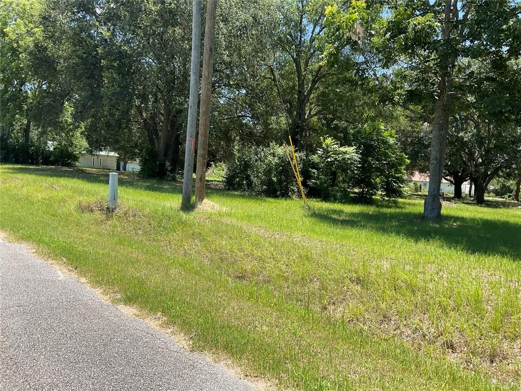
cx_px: 260
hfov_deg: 61.7
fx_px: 436
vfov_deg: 48.2
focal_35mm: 29
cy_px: 196
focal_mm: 3
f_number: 1.8
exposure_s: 1/804
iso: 16
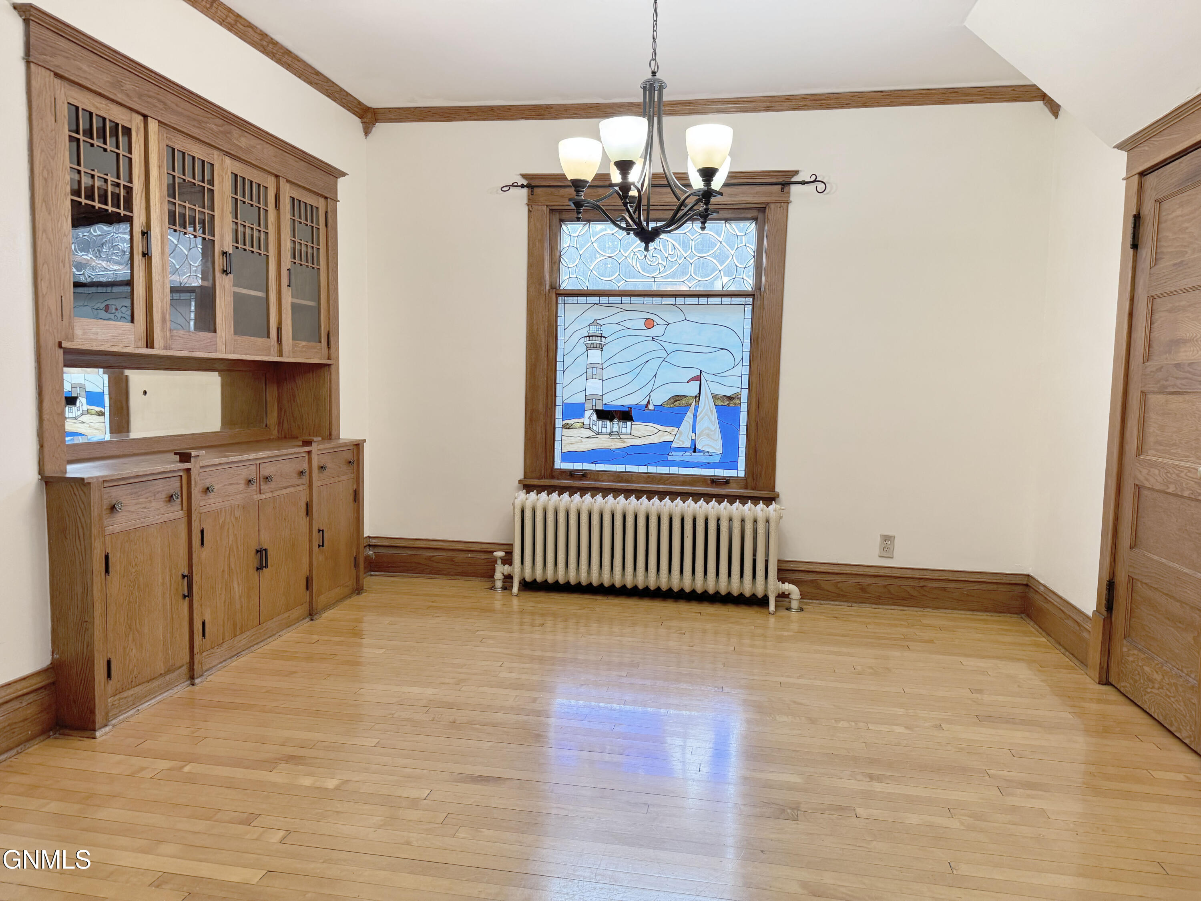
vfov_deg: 56.8
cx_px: 600
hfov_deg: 71.6
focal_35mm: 24
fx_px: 833
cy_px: 450
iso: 160
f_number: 1.78
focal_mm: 6.76
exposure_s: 1/120
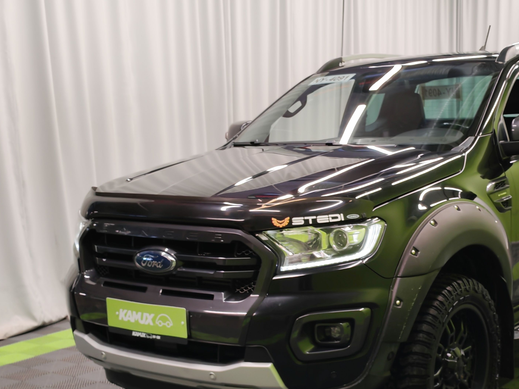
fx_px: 915
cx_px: 348
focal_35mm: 61
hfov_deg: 31.4
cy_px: 268
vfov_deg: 23.9
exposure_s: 1/100
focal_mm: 6.12
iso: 500
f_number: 1.9
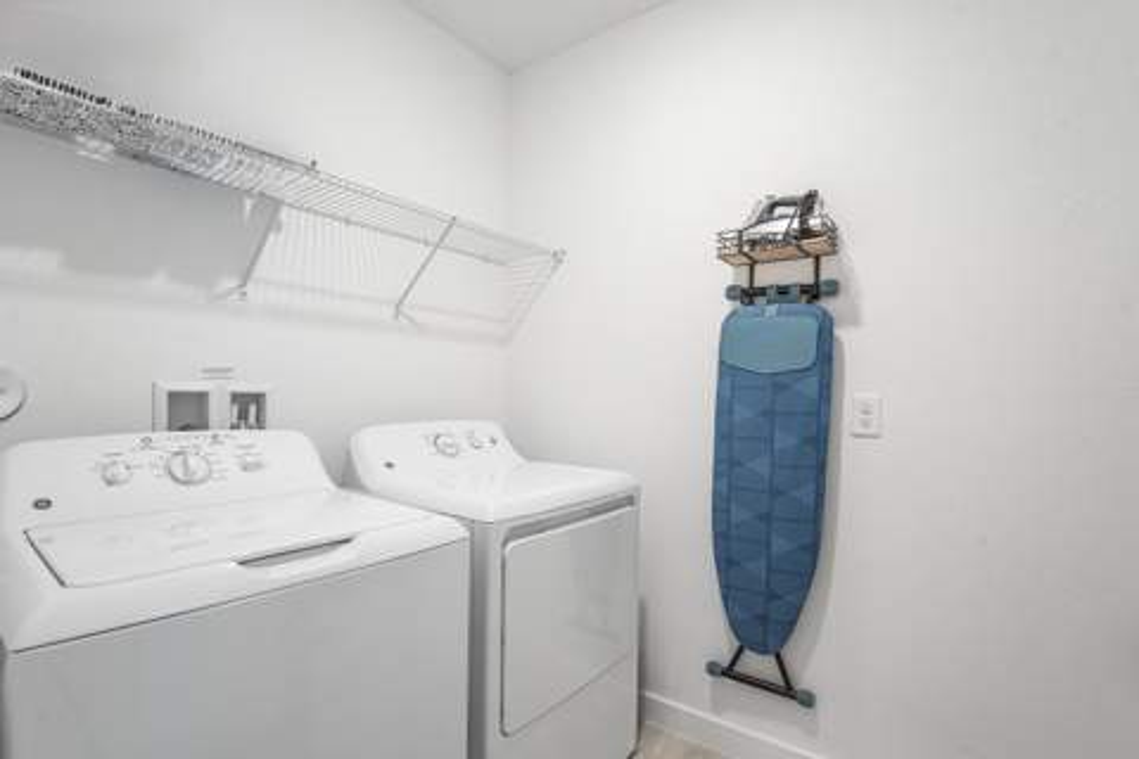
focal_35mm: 16
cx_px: 570
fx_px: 506
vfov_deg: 73.7
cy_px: 380
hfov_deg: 96.7
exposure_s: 1/6
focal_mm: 16
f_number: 8
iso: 160
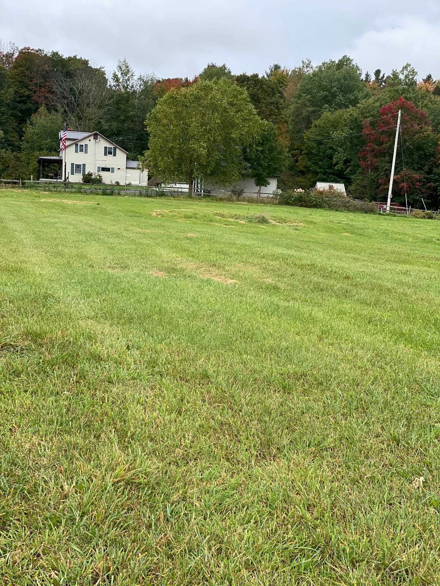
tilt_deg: -6.3
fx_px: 881
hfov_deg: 28.0
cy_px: 293
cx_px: 220
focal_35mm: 52
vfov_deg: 36.8
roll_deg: -3.5
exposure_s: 1/1043
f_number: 2
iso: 20
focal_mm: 6
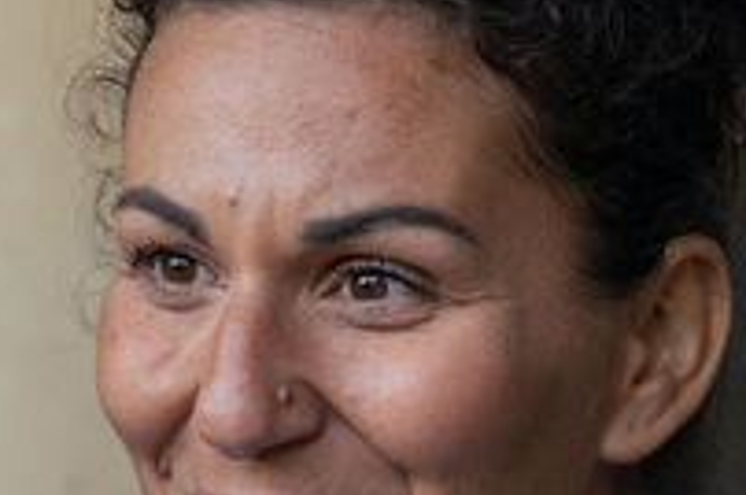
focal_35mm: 1016
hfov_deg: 2.0
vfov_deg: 1.3
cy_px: 227
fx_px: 21020
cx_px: -81
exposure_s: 1/640
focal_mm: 200
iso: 800
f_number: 2.8
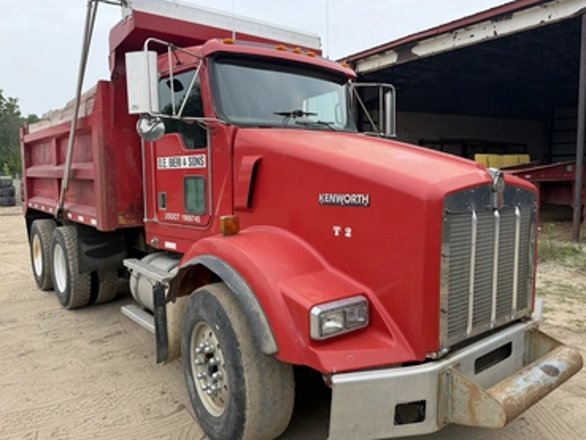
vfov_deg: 53.1
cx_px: 278
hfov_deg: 67.2
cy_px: 219
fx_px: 440
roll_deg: +1.5
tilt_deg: -5.3
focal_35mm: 26
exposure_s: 1/788
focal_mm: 6.76
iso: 100
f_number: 1.78
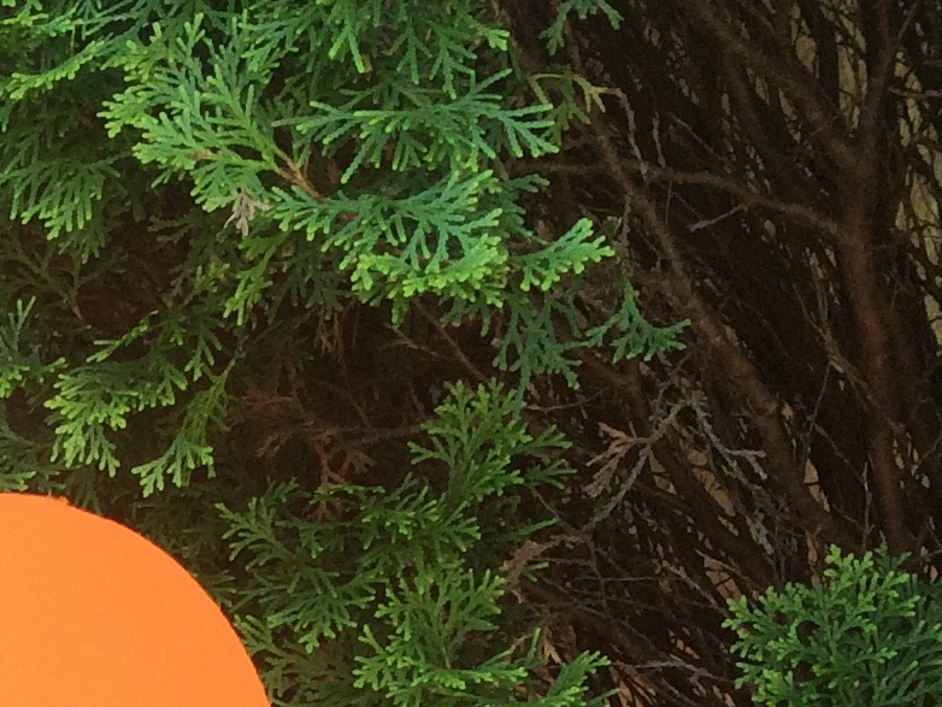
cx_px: -437
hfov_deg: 15.2
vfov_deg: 11.9
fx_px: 3294
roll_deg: +0.4
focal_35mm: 121
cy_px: 908
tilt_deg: -16.1
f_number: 2.2
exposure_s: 1/120
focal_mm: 4.15
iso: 64
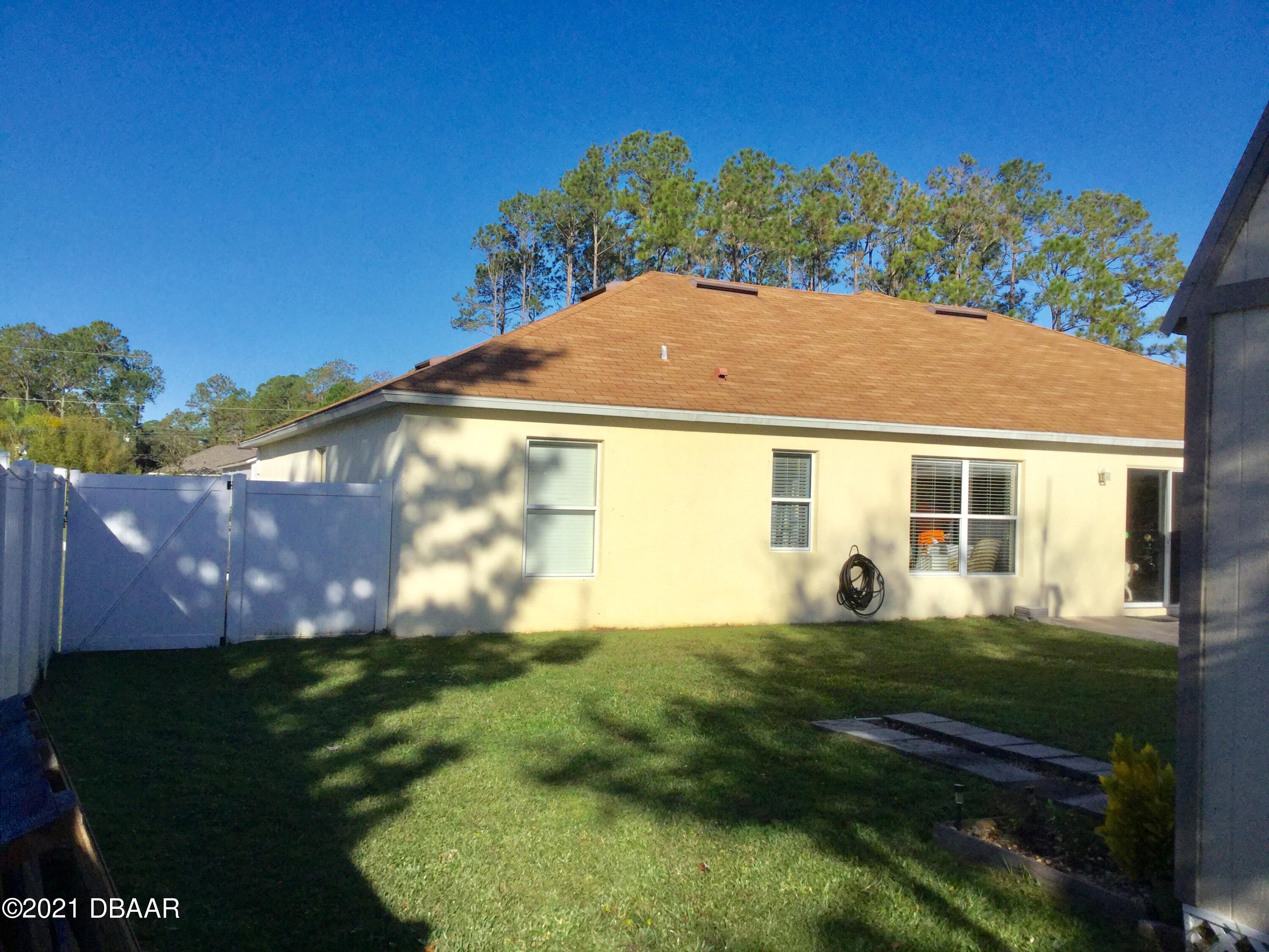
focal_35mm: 31
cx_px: 634
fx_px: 1136
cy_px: 476
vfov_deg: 45.4
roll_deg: -2.0
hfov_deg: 58.4
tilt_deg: -1.4
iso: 25
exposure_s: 1/2809
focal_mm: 3.3
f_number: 2.4
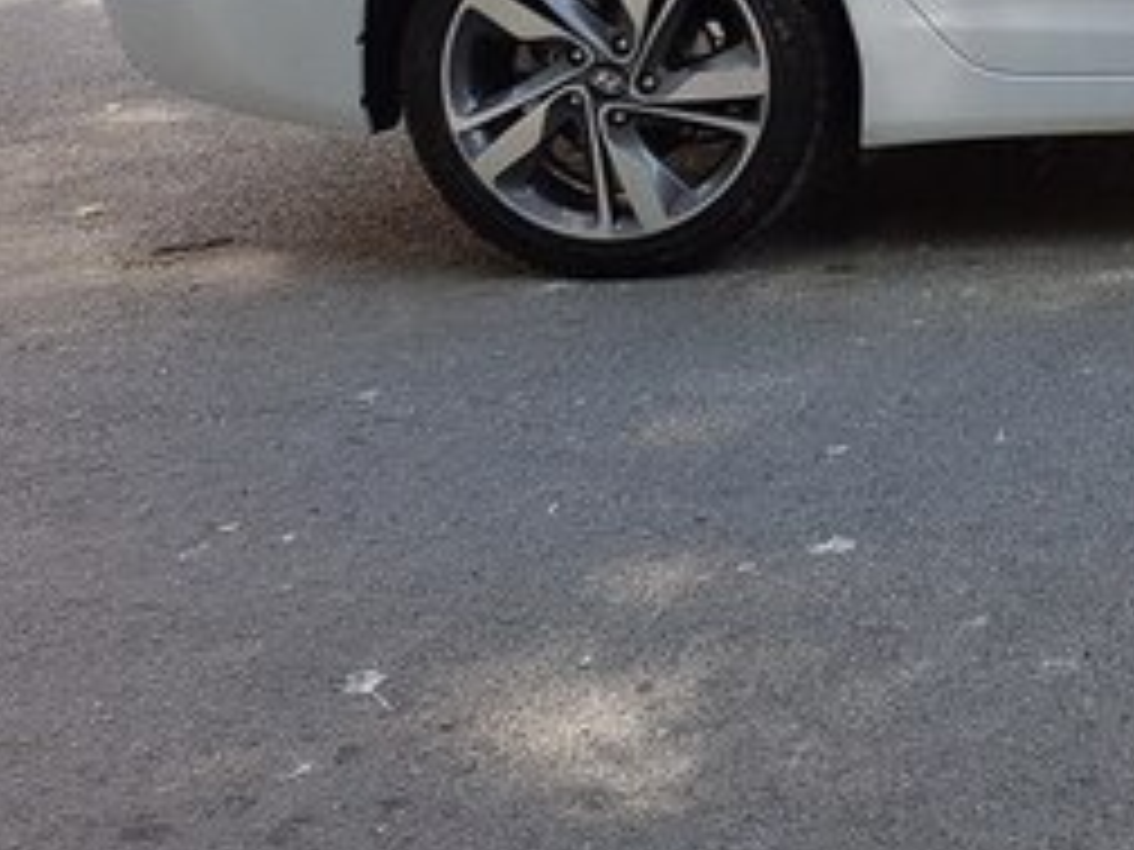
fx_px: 2228
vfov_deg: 20.3
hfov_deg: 24.9
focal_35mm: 68
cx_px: 1462
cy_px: -169
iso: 50
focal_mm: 4.2
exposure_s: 1/542
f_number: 1.7
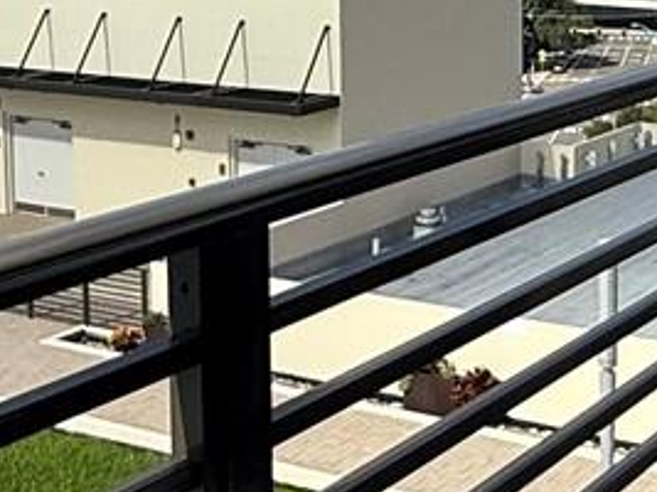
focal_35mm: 84
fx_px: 1594
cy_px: 10
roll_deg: -0.1
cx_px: 465
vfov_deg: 17.2
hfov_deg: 23.1
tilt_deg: -5.6
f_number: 2.2
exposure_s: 1/3125
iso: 50
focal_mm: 2.22
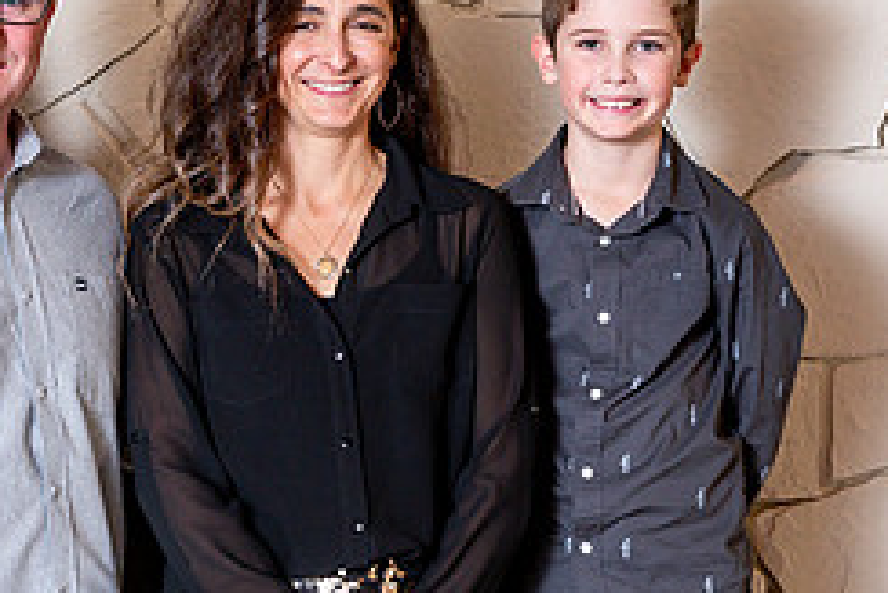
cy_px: 289
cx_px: 193
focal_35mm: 114
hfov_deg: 17.8
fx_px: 2814
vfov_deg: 12.0
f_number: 5
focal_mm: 48
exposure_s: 1/200
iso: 500
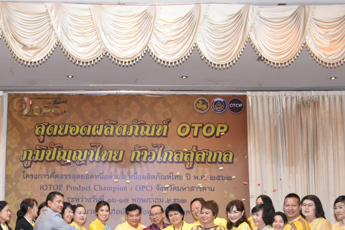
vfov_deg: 21.3
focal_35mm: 63
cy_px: 185
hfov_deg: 31.8
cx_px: 134
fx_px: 604
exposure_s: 1/60
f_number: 3.8
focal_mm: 22
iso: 800
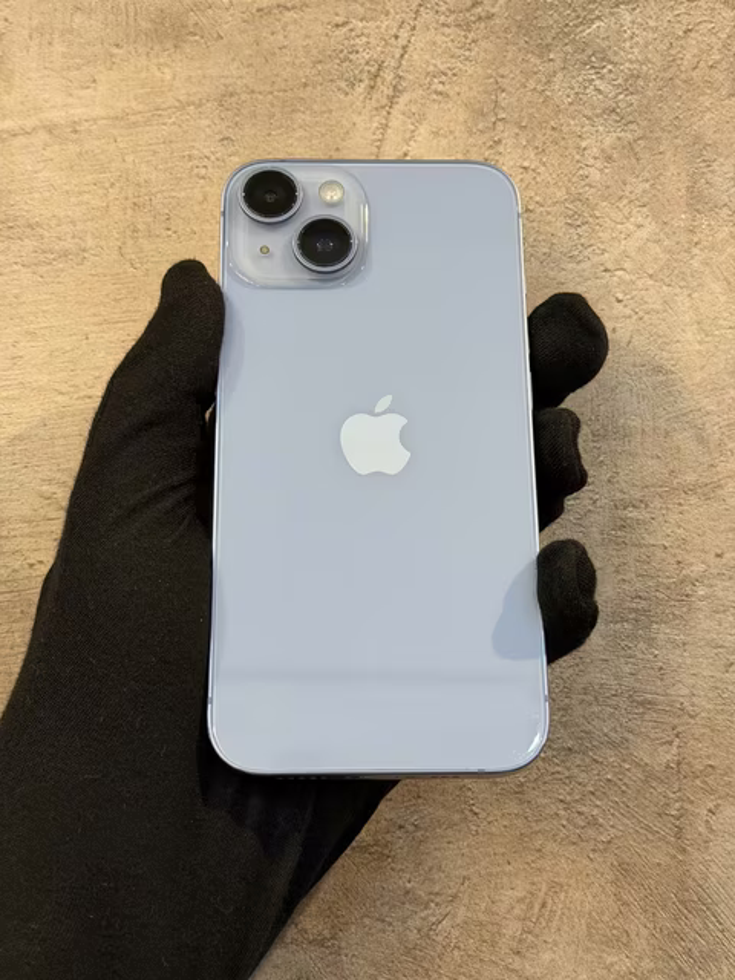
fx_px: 1359
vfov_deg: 39.7
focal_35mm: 48
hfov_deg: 30.3
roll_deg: -0.3
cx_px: 368
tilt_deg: +7.8
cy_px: 490
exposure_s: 1/50
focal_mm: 6.76
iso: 125
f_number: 1.78
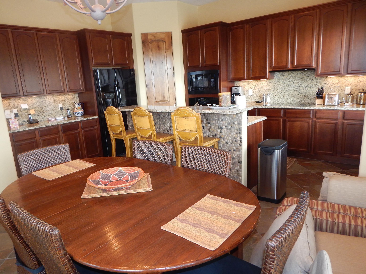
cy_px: 141
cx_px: 168
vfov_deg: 56.8
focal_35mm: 24
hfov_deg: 71.5
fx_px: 254
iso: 200
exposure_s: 1/30
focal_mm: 4
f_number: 3
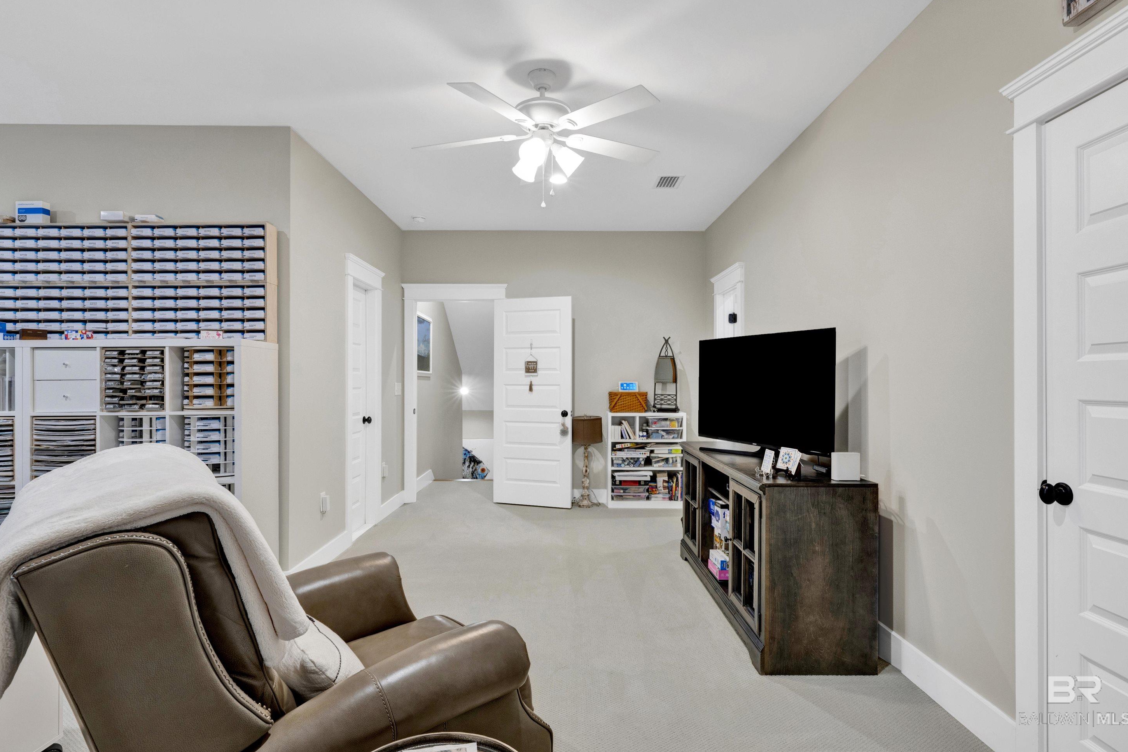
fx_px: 564
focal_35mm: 18
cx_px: 575
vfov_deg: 67.4
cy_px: 359
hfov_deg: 90.0
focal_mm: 17
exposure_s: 1/3.33
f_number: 11
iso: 400
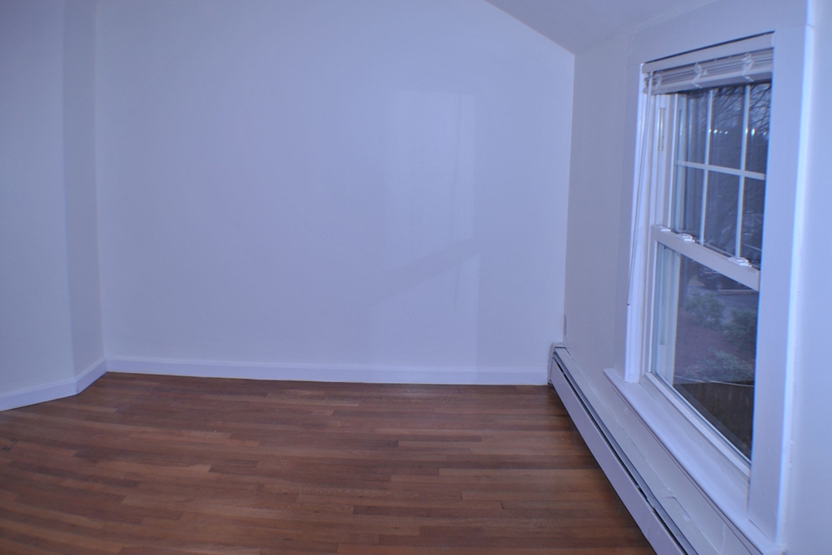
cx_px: 423
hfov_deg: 51.9
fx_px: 855
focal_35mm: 37
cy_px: 272
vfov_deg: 35.9
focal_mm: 24
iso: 100
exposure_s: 1/100
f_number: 4
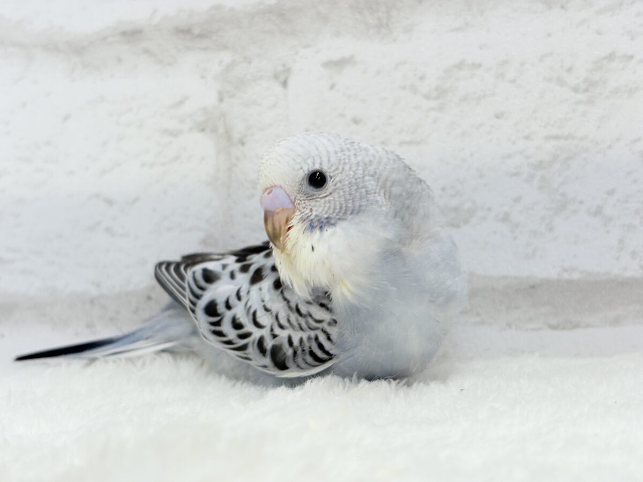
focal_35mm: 52
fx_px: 966
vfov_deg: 28.0
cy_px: 241
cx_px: 322
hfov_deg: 36.8
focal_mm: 5.96
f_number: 1.6
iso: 32
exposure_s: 1/50
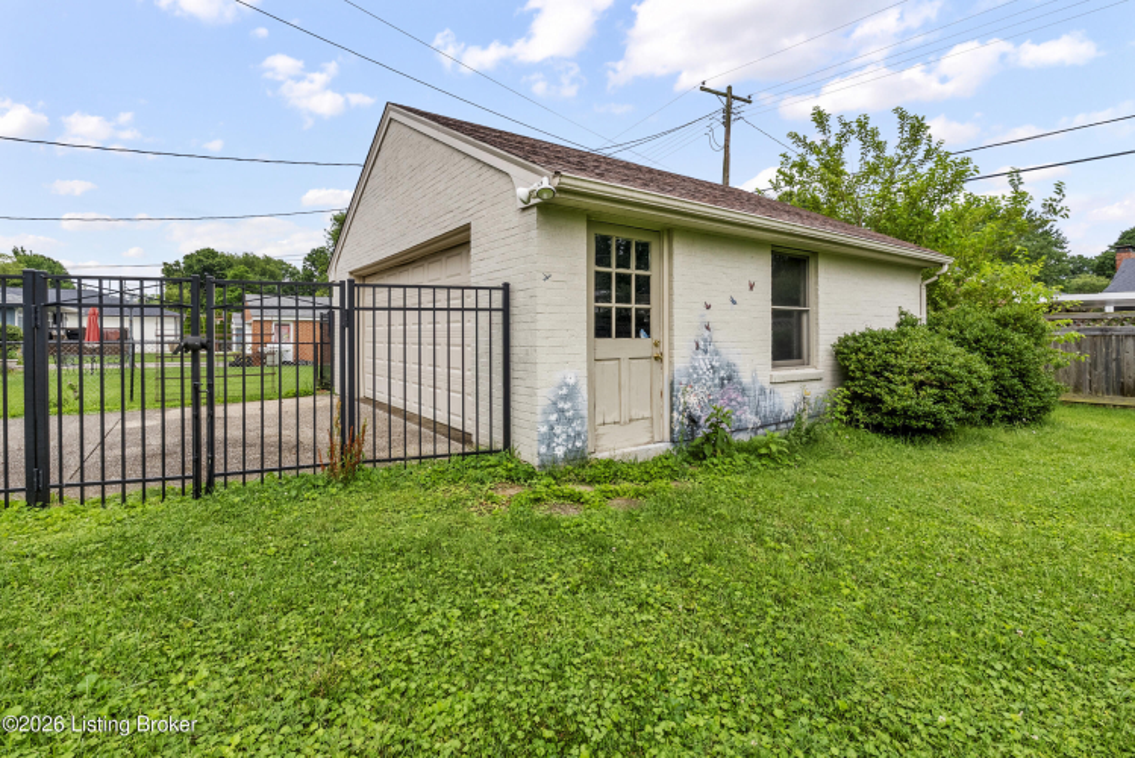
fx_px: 505
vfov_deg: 73.8
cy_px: 379
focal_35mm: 16
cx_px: 568
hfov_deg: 96.7
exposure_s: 1/250
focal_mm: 16
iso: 400
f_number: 11
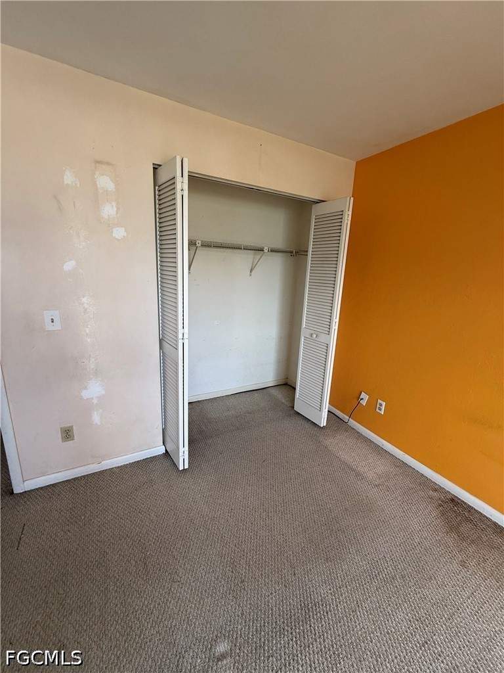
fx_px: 272
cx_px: 252
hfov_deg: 85.7
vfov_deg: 102.1
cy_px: 336
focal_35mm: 14
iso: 160
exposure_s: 1/120
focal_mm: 2.22
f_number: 2.2
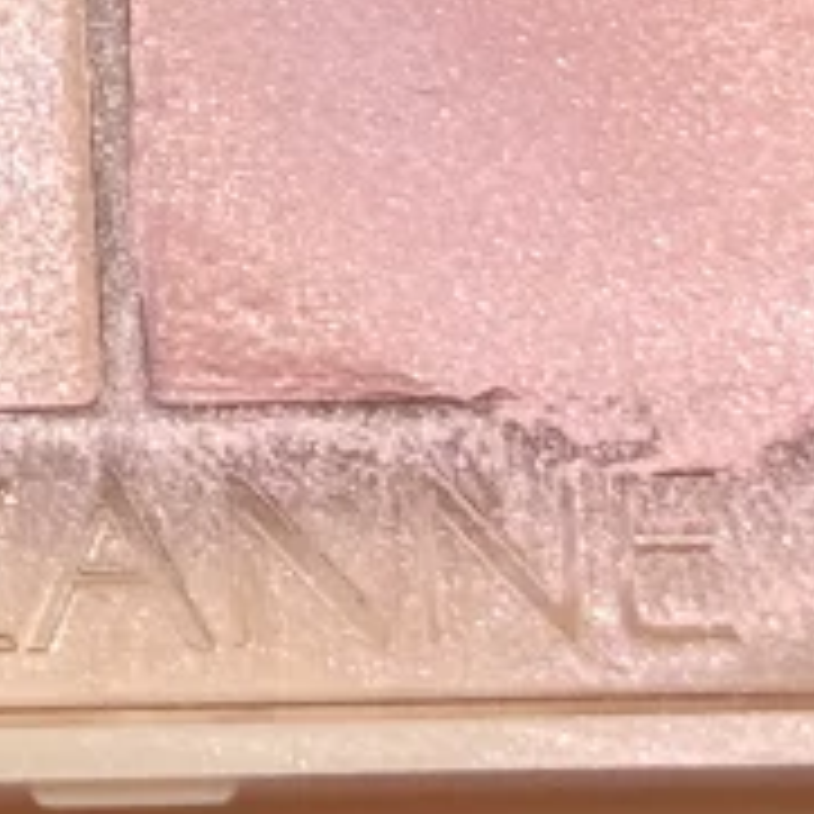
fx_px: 6731
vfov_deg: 6.8
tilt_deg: -62.2
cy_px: -396
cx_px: -877
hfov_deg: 6.7
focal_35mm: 253
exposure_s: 1/50
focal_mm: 6.76
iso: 50
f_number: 1.78
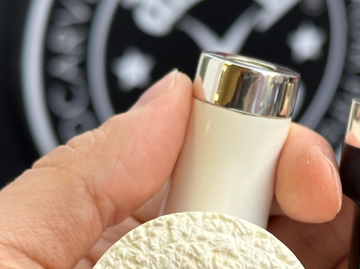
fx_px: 1206
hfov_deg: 16.8
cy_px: 205
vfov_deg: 12.7
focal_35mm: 116
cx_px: 304
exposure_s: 1/177
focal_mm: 6.86
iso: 64
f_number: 1.78
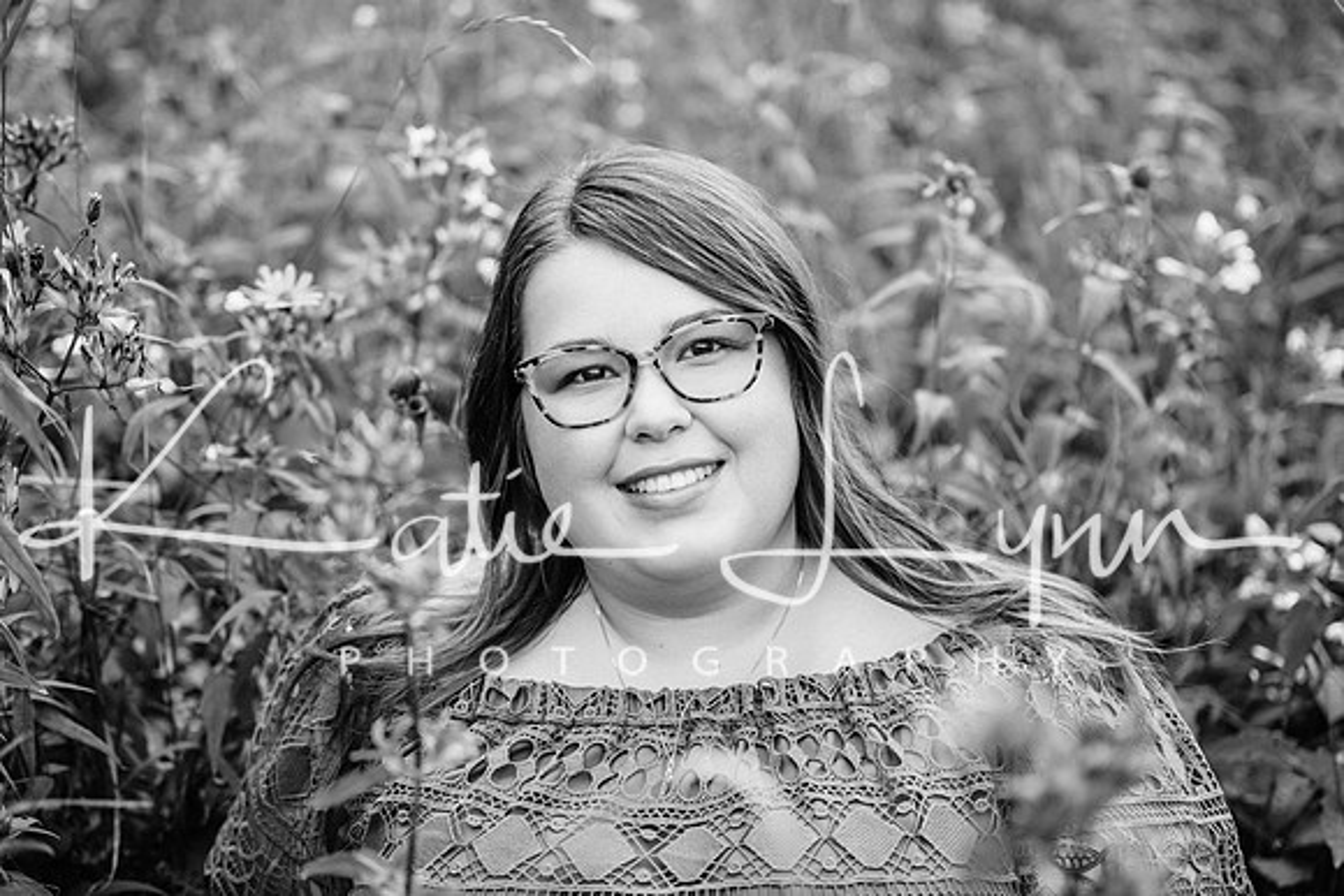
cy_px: 448
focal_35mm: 70
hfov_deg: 28.8
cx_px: 672
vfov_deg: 19.5
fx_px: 2614
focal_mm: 70
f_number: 2.8
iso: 320
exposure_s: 1/250
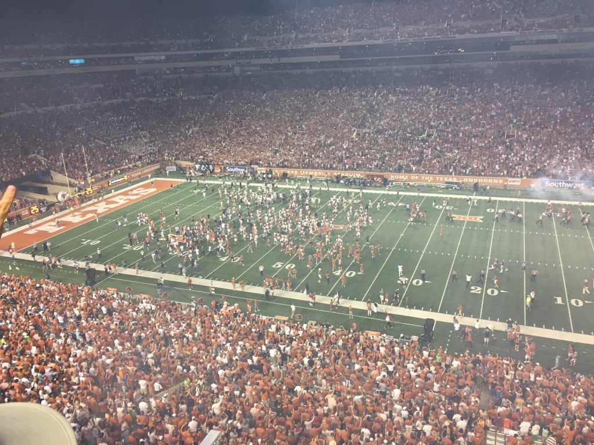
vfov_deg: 48.2
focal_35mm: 29
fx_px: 498
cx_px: 297
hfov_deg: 61.7
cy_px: 222
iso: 40
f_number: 2.2
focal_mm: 4.15
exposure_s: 1/30
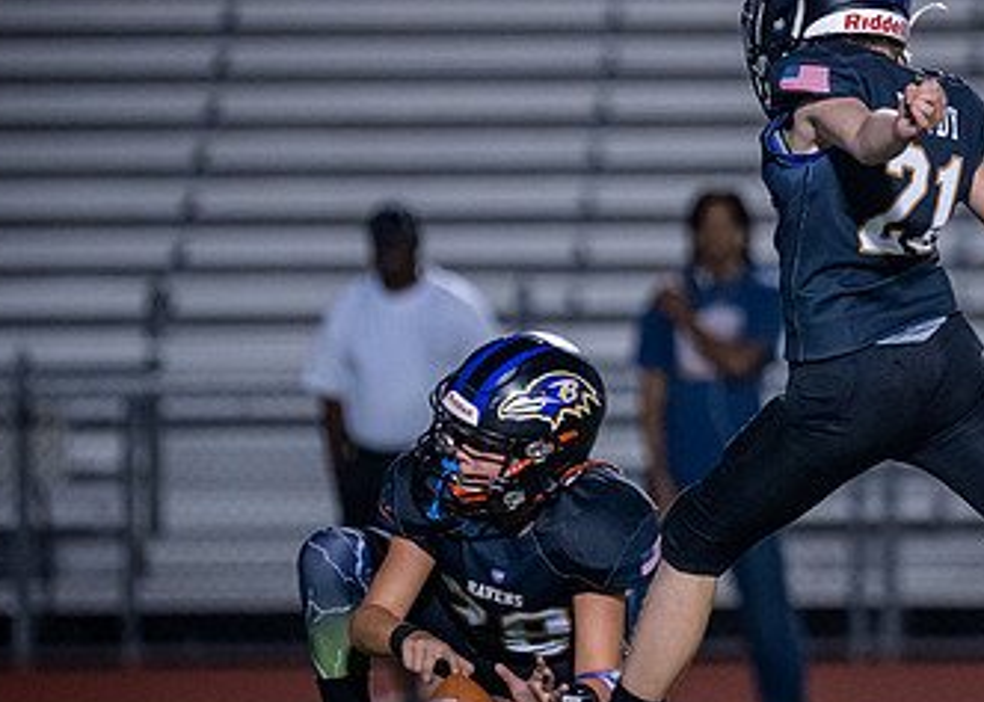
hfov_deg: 3.5
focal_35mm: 579
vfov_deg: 2.5
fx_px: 16178
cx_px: 844
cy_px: 173
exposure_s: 1/1000
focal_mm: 194
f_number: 2.8
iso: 2500
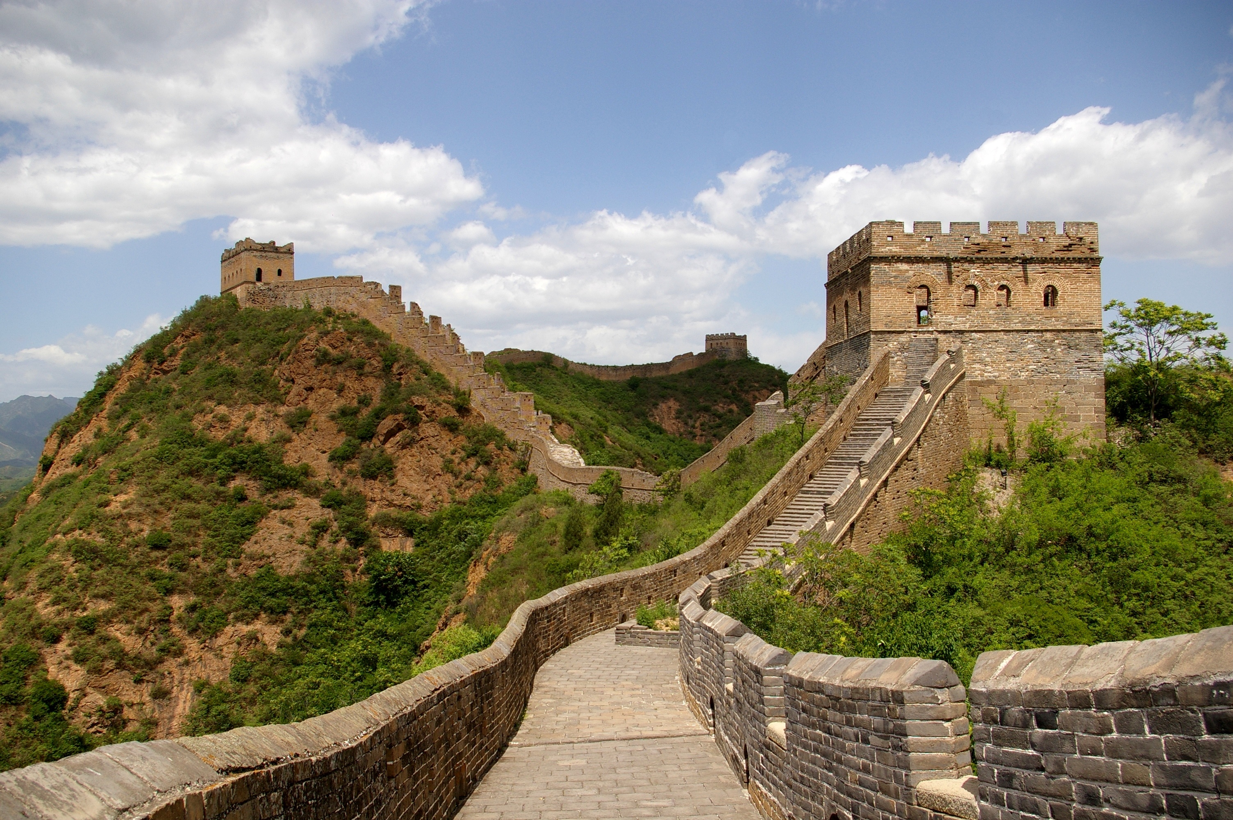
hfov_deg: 62.0
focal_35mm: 30
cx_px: 616
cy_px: 410
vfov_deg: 43.5
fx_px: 1027
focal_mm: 20
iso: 200
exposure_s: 1/350
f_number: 8
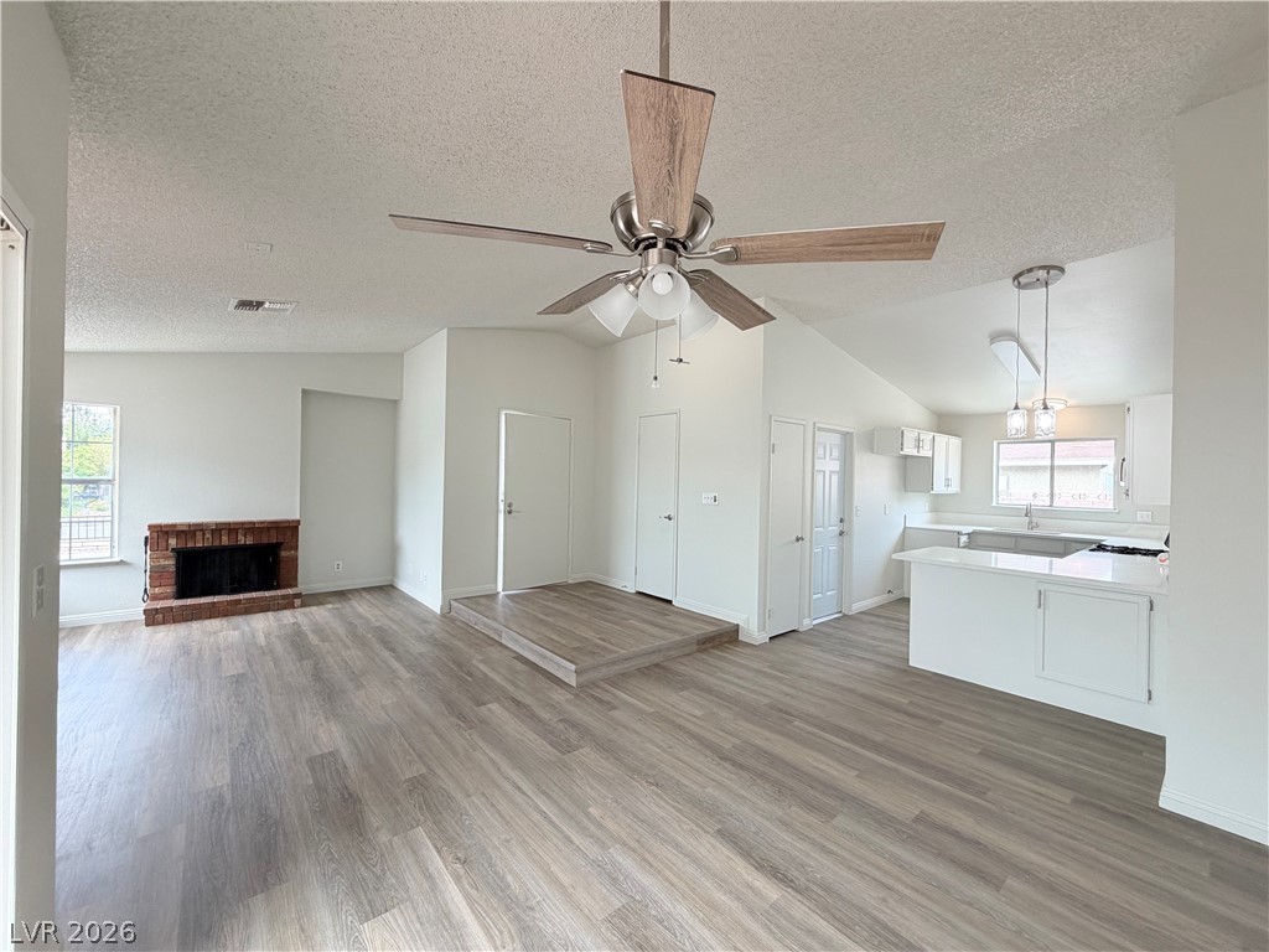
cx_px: 634
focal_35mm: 14
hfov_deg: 102.1
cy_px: 476
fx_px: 513
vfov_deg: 85.7
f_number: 2.2
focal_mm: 2.22
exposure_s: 1/120
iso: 125
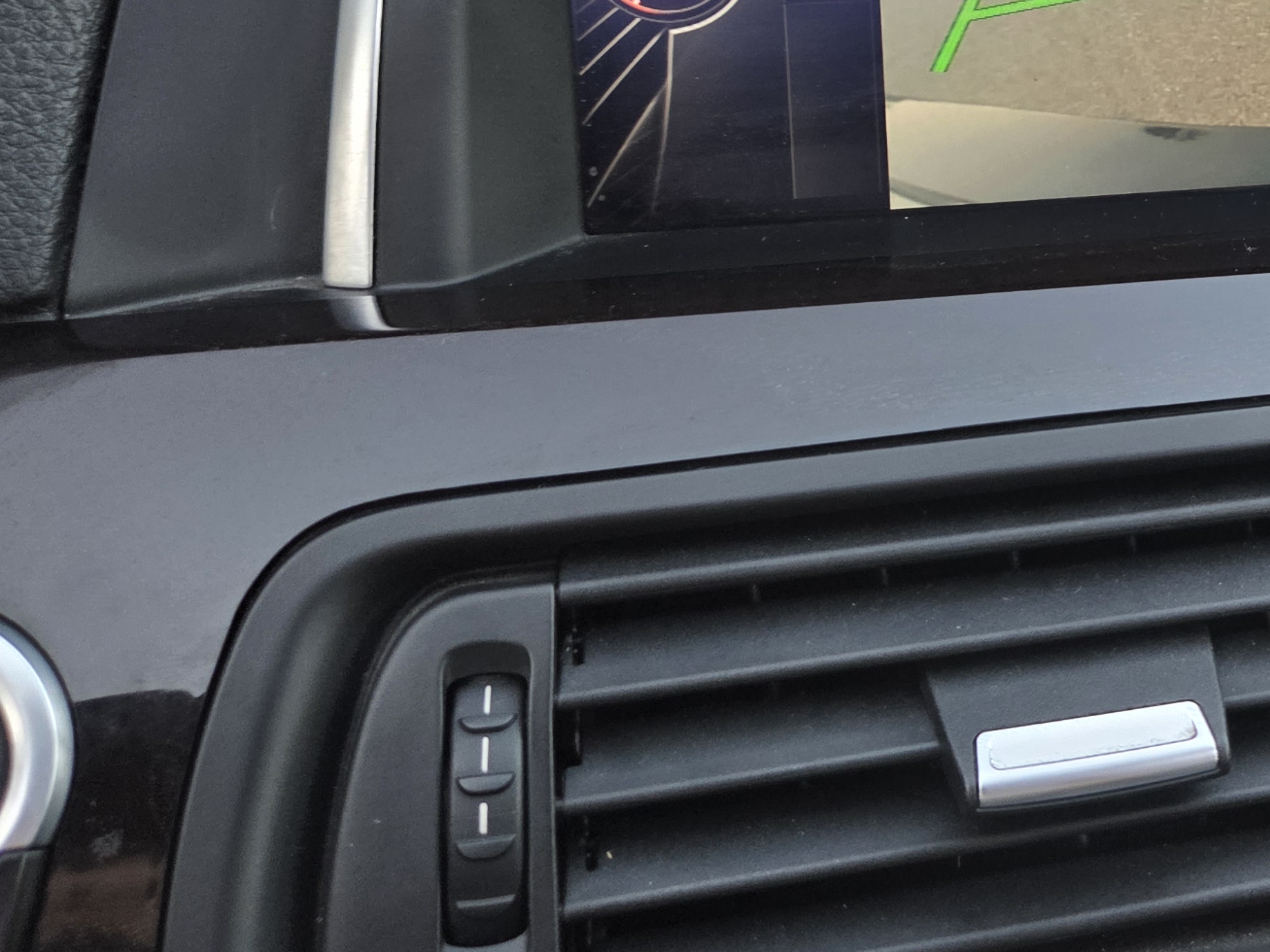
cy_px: 125
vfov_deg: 28.2
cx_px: 1274
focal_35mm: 50
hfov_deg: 34.7
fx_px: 1834
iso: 200
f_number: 1.8
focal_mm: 5.4
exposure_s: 1/53
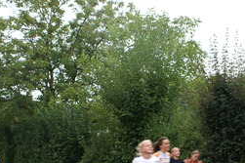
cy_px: 152
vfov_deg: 18.8
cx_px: 167
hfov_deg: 28.3
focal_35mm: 71
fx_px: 483
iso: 100
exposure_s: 1/125
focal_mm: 22
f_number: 4
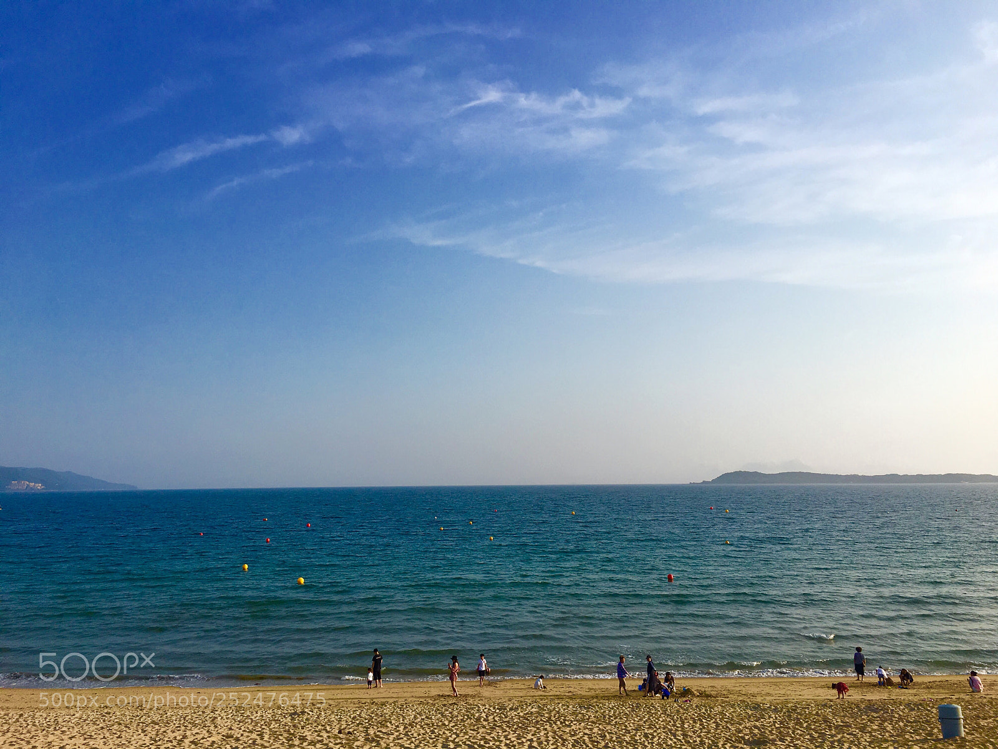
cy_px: 374
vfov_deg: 48.2
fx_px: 836
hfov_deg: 61.7
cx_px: 499
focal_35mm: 29
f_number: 2.2
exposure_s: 1/1709
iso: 25
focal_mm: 4.15
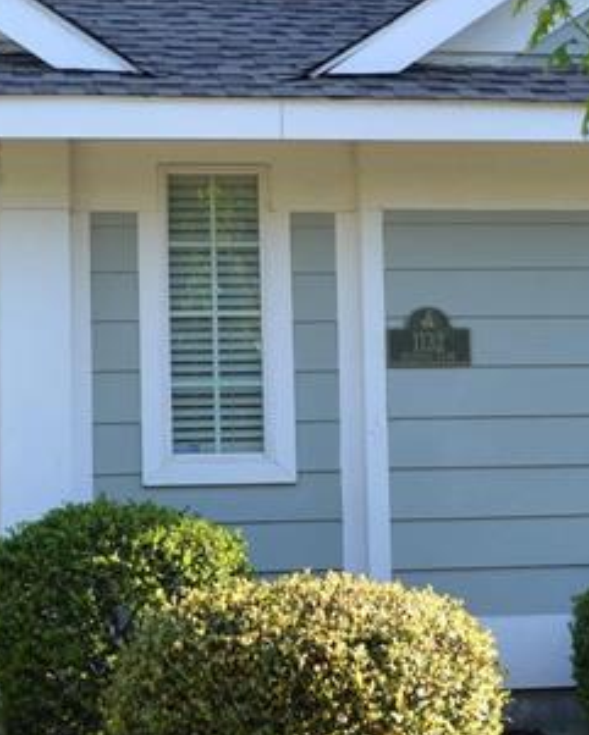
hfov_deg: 17.9
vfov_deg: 22.1
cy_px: 222
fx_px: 1873
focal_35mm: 86
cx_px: 237
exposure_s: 1/125
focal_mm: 18
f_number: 5.6
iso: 180
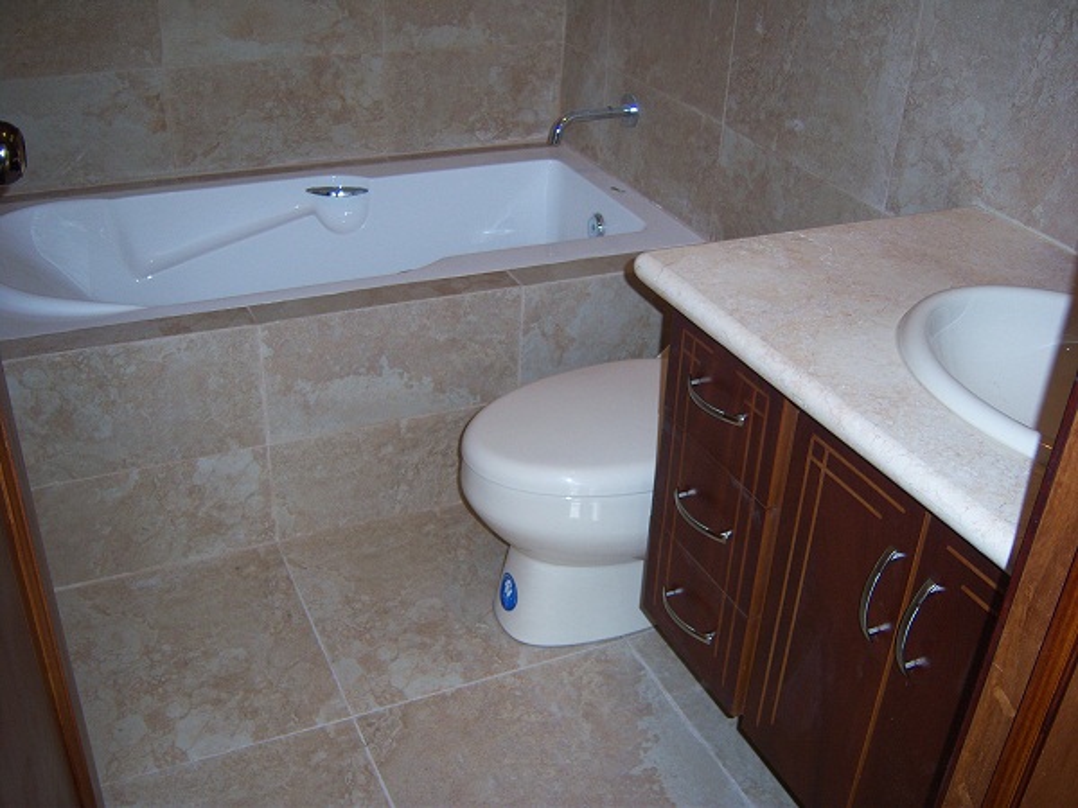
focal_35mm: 36
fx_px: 1121
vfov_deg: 39.7
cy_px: 404
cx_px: 539
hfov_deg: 51.4
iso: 80
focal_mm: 7.5
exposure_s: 1/60
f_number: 2.8
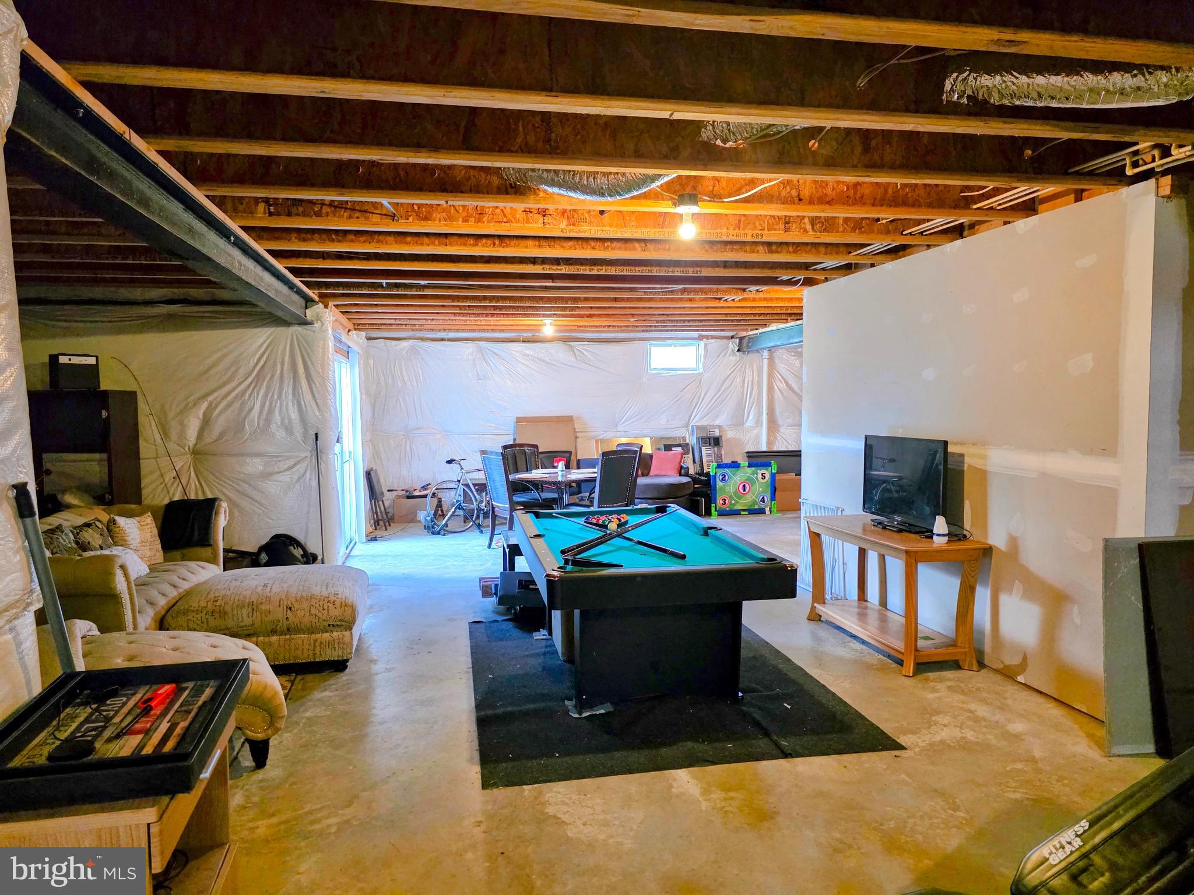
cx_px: 597
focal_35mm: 23
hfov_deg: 73.9
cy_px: 448
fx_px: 793
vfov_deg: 58.9
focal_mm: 6.3
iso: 1250
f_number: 1.7
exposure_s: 1/120
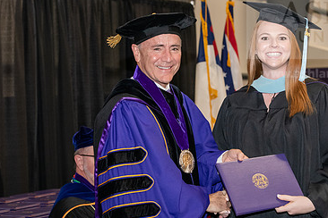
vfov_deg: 12.3
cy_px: 92
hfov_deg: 18.4
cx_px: 220
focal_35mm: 111
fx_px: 1011
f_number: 5.6
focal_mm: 70
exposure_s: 1/200
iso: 2500
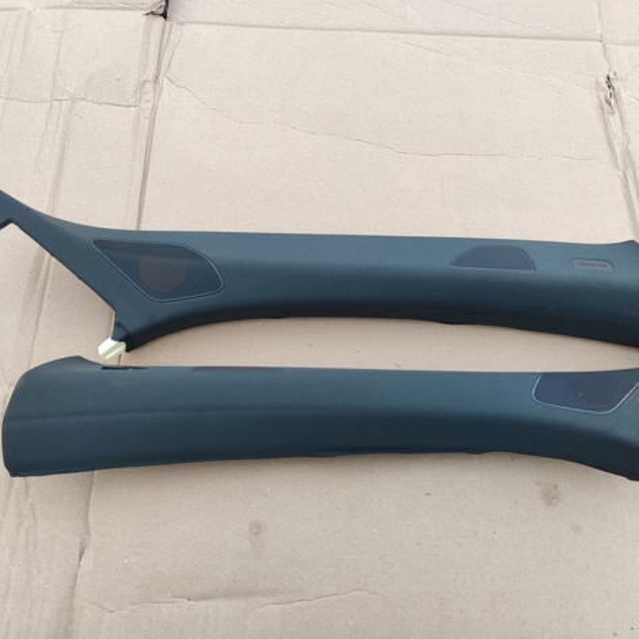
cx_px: 335
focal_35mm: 30
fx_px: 627
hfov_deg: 54.0
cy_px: 315
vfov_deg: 54.0
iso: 119
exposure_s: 1/120
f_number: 1.89
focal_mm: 5.43
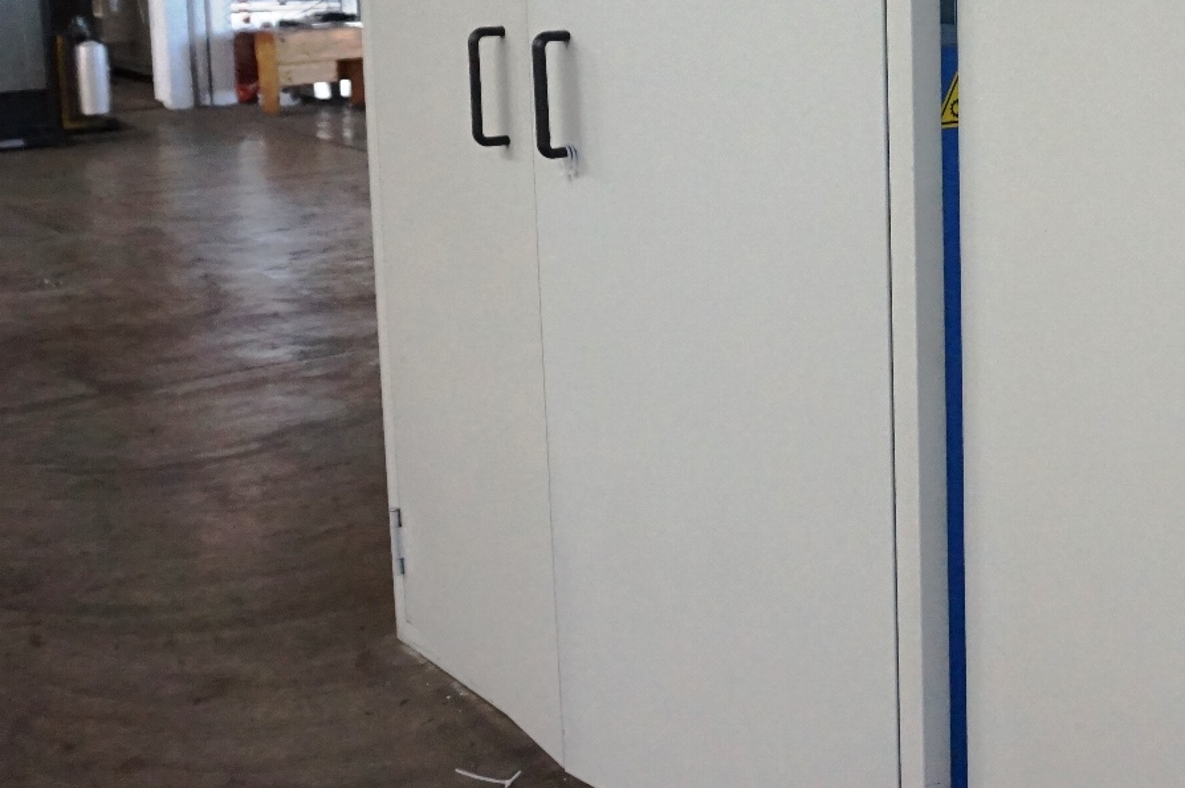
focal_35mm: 52
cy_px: 137
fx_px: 1710
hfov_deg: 37.3
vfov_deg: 25.4
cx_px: 896
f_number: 3.5
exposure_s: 1/160
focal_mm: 16
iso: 3200
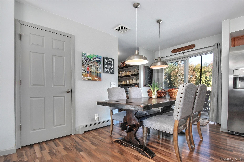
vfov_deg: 77.2
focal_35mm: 15
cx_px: 122
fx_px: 102
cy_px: 81
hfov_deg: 100.4
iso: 400
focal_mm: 10
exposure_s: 1/25
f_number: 22
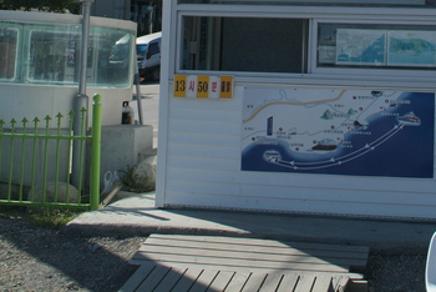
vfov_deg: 21.9
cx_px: 331
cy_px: 7
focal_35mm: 60
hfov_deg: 32.7
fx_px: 727
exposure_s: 1/90
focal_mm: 20
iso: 100
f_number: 13
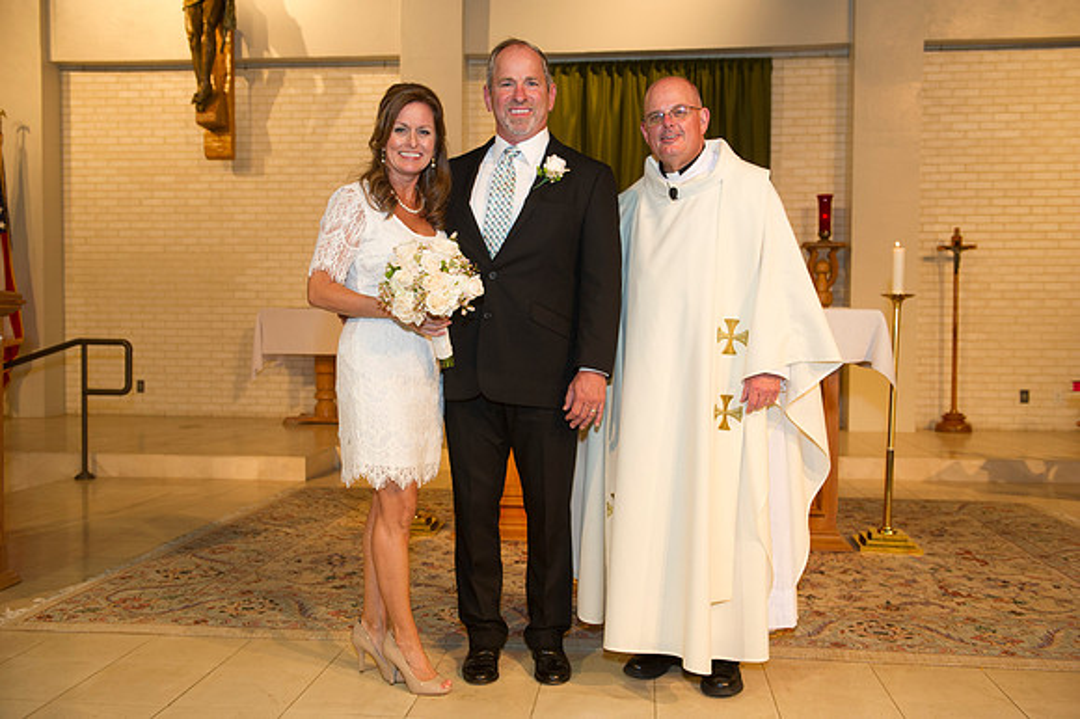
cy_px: 360
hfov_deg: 55.8
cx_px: 540
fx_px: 1019
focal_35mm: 34
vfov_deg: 38.8
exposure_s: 1/100
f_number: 4.5
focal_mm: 34
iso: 1250
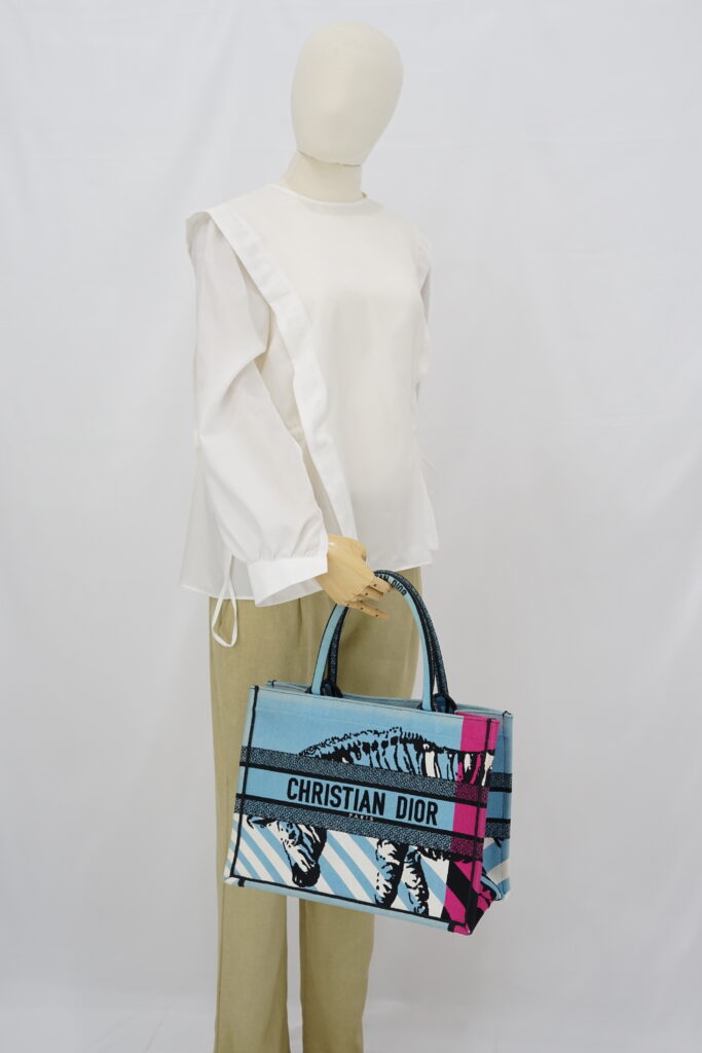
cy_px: 526
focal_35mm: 50
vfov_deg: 39.6
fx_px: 1462
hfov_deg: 27.0
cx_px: 351
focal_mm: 50
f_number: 6.3
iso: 640
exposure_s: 1/13
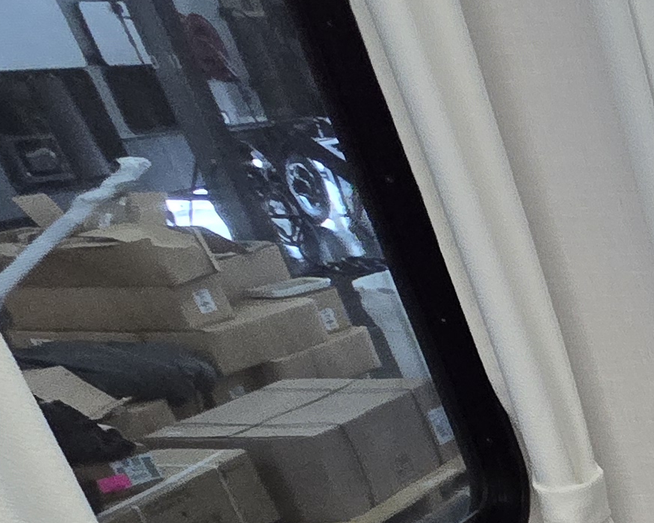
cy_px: 873
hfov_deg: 18.6
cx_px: 1340
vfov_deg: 20.6
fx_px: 1123
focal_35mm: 58
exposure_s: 1/60
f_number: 2.2
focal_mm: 2.2
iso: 500
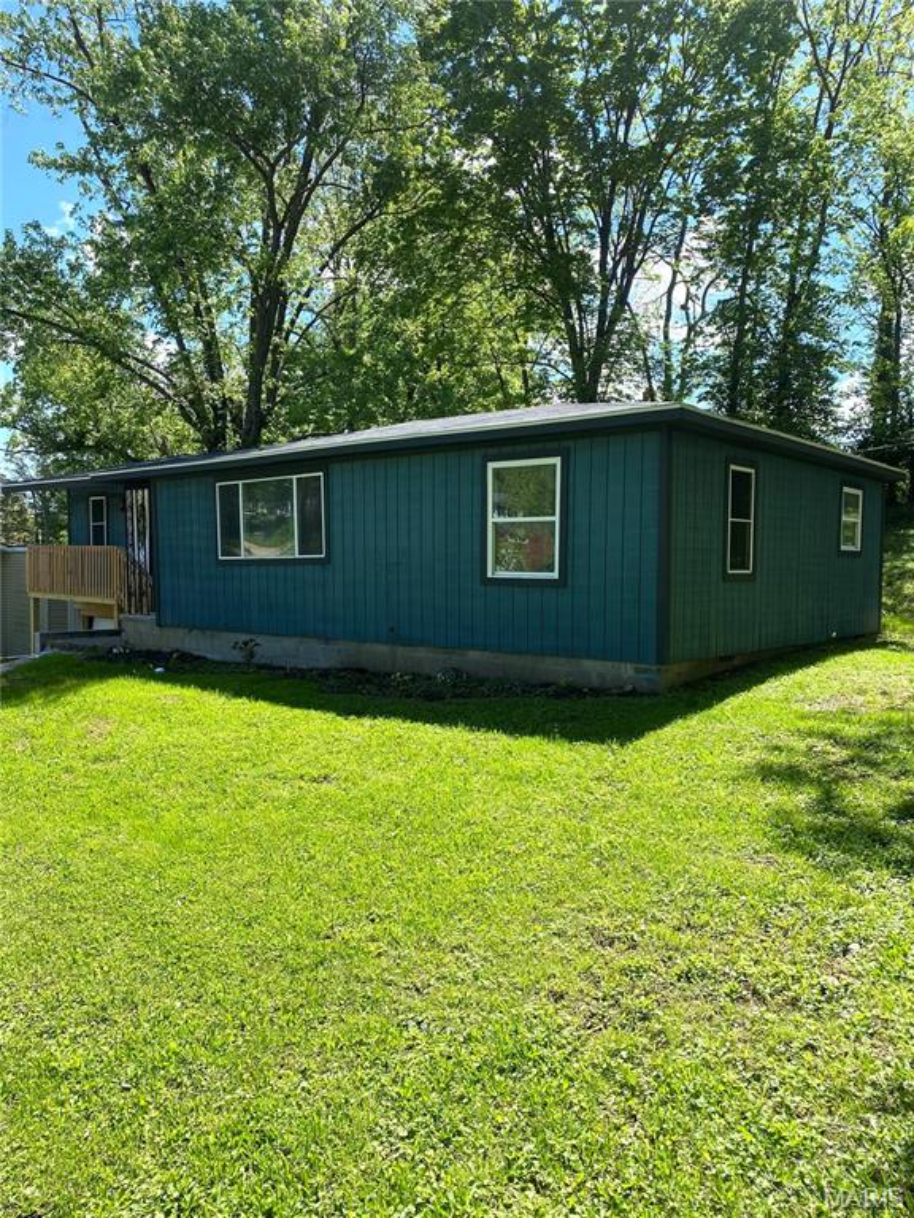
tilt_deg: -1.9
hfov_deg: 53.1
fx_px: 915
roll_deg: -0.7
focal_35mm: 26
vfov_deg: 67.3
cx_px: 457
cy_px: 609
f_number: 1.8
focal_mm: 4.25
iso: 32
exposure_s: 1/1218
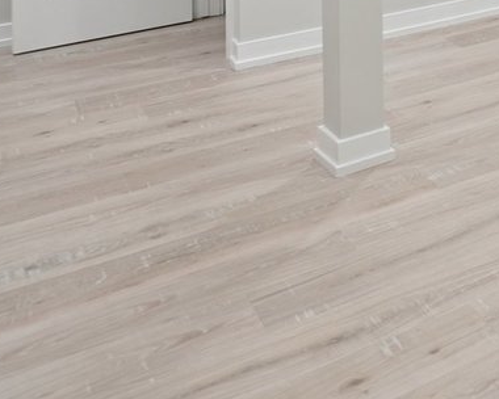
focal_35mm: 56
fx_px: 827
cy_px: -235
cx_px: 708
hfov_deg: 26.4
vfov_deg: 21.6
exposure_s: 1/80
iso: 400
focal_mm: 14
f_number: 4.5
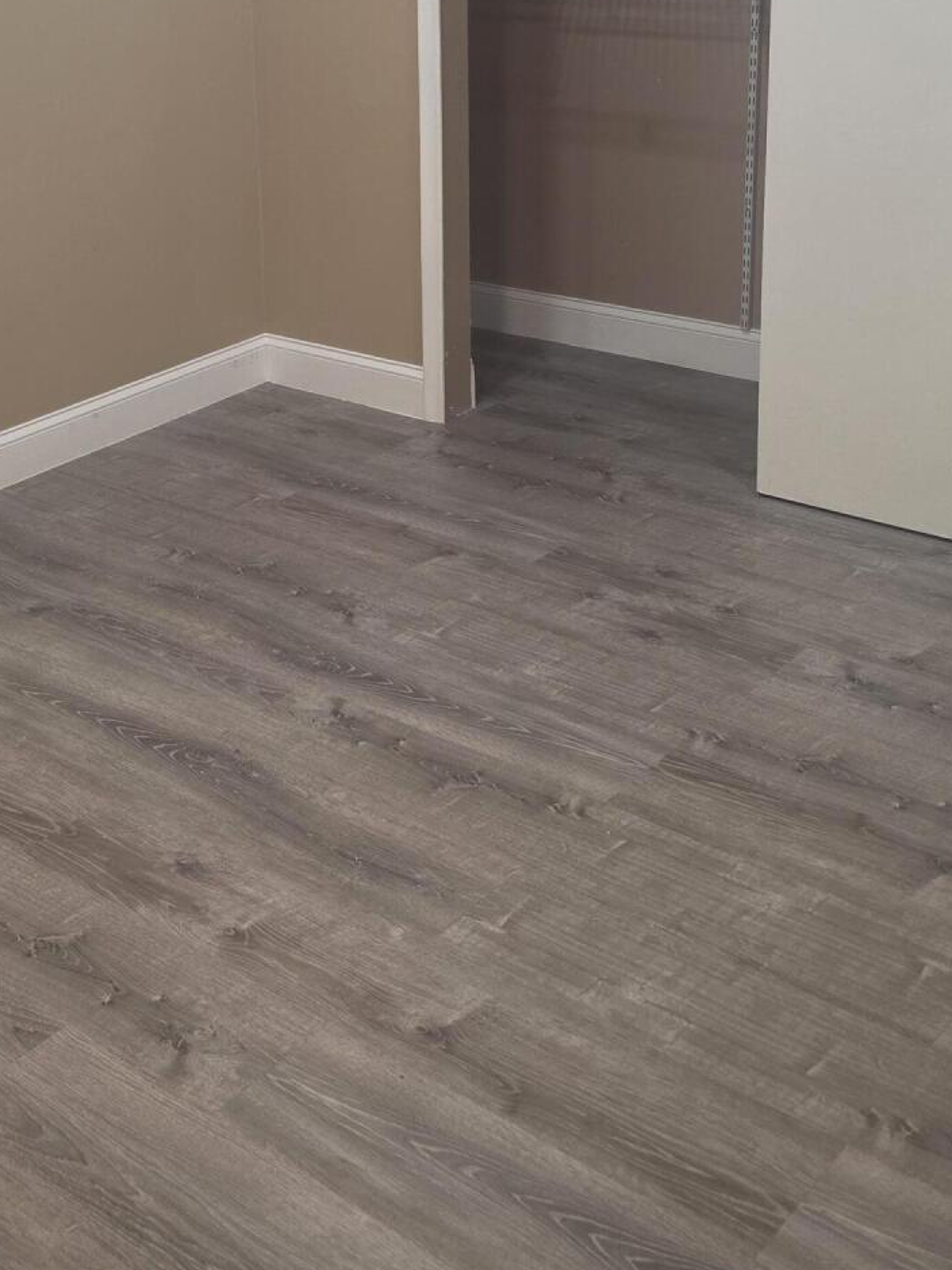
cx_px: 261
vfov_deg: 37.9
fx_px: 1797
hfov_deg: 29.3
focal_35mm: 49
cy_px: 316
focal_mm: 6.3
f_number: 1.7
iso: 250
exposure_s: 1/120
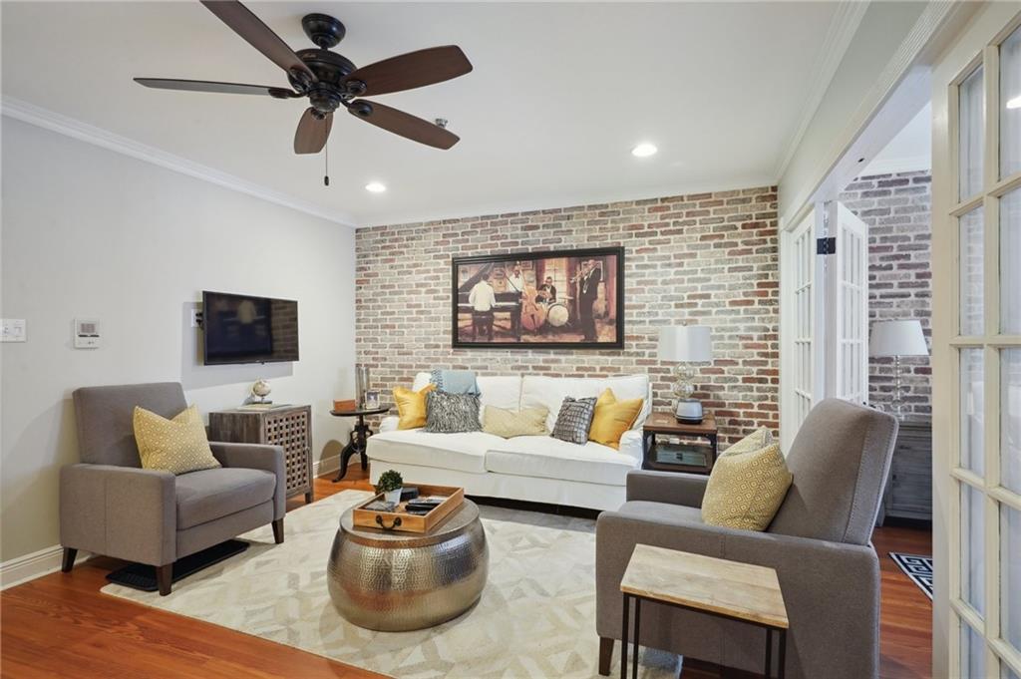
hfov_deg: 93.3
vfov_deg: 70.3
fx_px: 482
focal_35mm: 17
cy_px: 340
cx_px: 510
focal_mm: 17
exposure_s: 1/3.33
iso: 800
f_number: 11
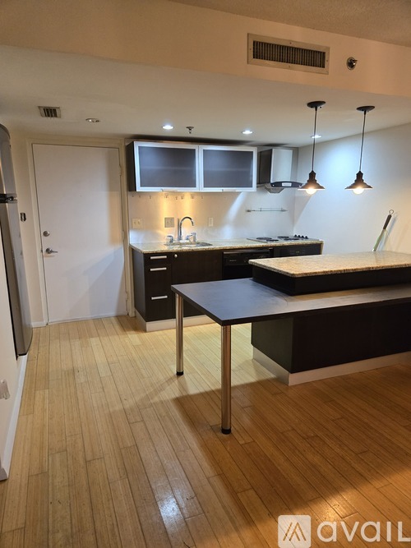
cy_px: 274
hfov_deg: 58.9
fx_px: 364
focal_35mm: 23
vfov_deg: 73.9
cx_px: 206
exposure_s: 1/120
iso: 500
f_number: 1.8
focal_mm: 5.4
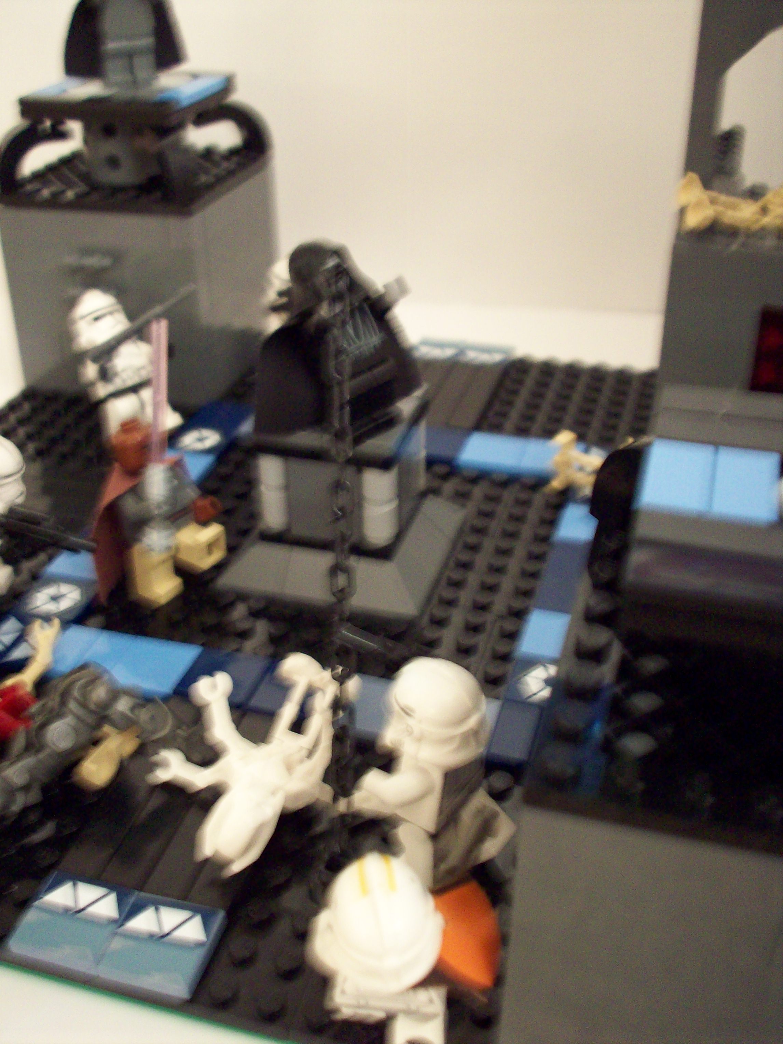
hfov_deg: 38.7
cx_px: 392
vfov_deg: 50.1
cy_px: 522
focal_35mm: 37
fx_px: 1116
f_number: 2.8
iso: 200
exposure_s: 1/8
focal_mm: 6.2
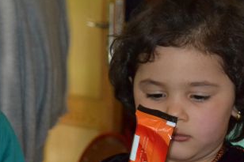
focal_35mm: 140
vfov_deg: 9.7
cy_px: 139
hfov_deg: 14.6
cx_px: 166
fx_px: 949
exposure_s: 1/60
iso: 3200
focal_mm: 45
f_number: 5.3
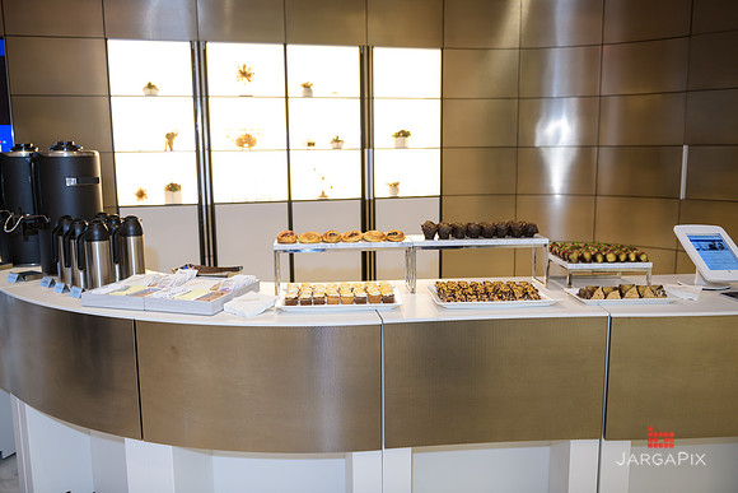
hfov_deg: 58.7
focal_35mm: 32
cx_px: 369
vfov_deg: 41.1
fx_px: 656
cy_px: 246
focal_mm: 32
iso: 400
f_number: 3.2
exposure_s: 1/125
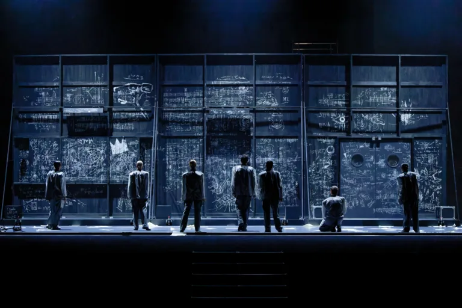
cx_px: 231
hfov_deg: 28.8
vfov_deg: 19.5
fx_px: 898
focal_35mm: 70
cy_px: 154
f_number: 2.8
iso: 10000
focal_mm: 70
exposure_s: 1/80
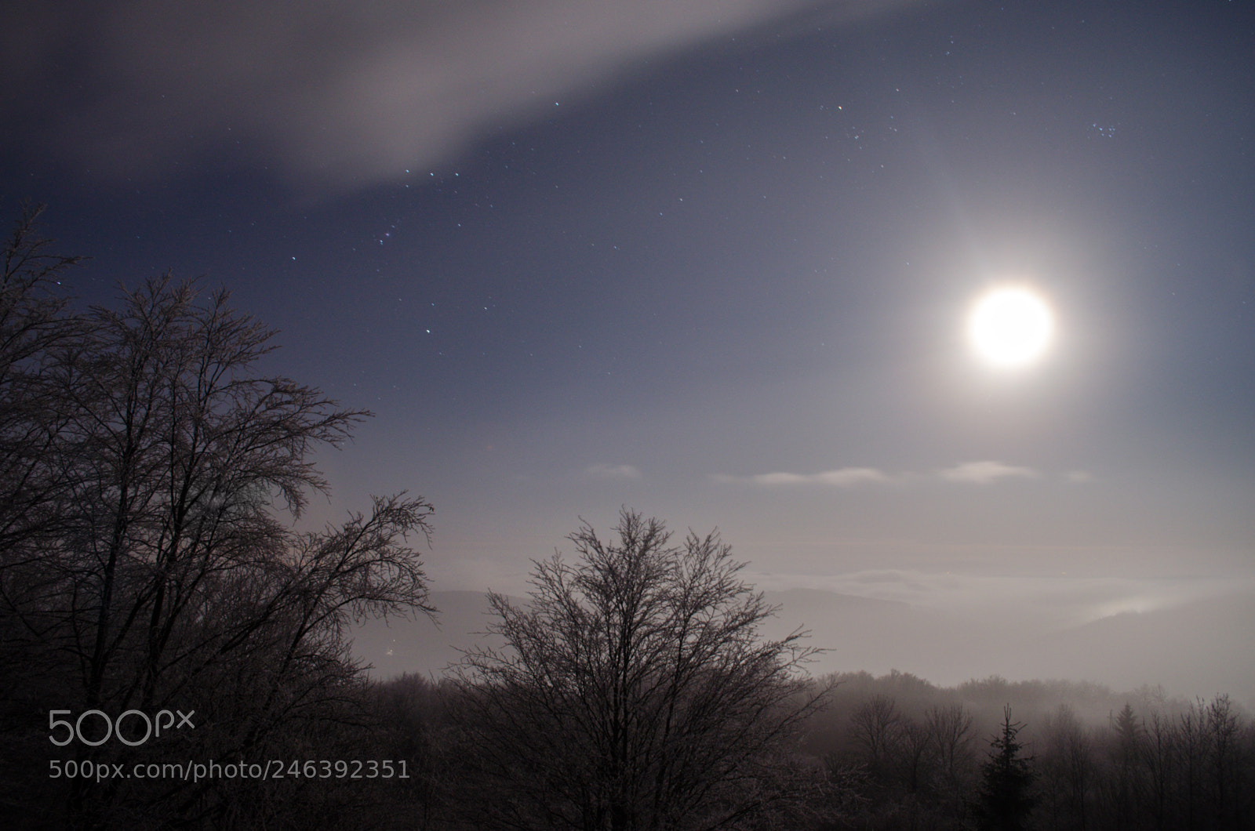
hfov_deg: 67.5
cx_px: 628
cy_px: 416
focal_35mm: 27
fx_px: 939
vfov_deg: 47.7
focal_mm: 18
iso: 800
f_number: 5
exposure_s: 20
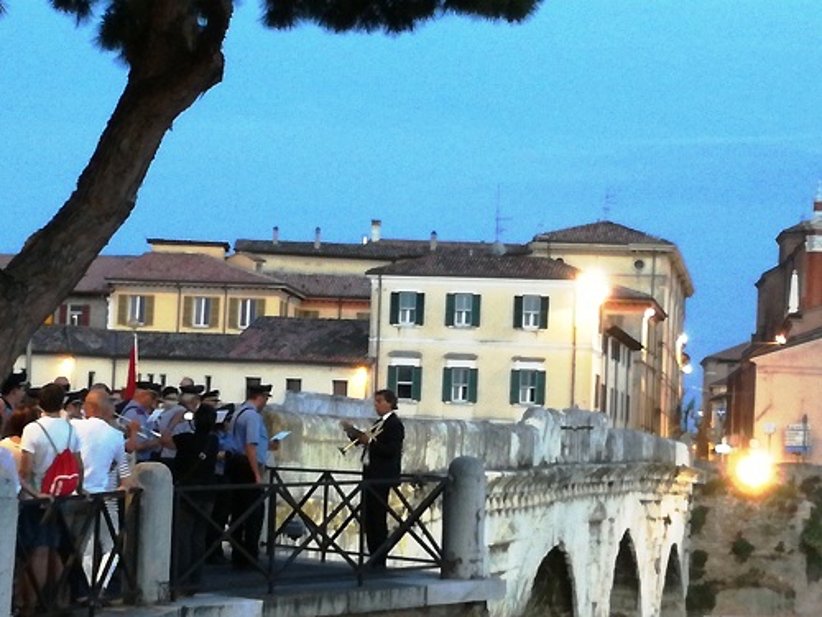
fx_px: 2565
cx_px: 411
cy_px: 308
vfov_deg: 13.7
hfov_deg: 18.2
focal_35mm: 108
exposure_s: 1/20
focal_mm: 3.79
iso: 500
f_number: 2
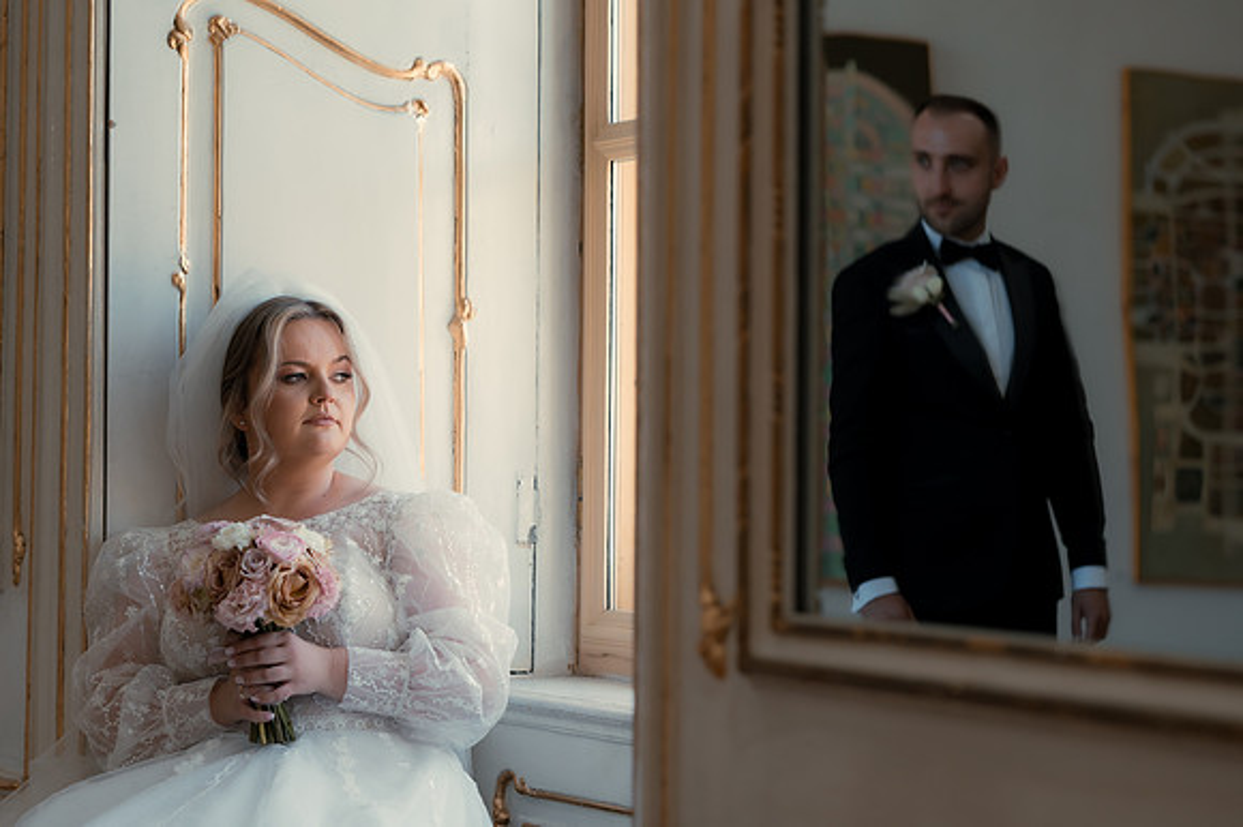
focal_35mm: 91
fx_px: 3130
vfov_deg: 15.1
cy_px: 401
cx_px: 590
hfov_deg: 22.5
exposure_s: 1/250
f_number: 3.2
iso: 500
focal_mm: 85
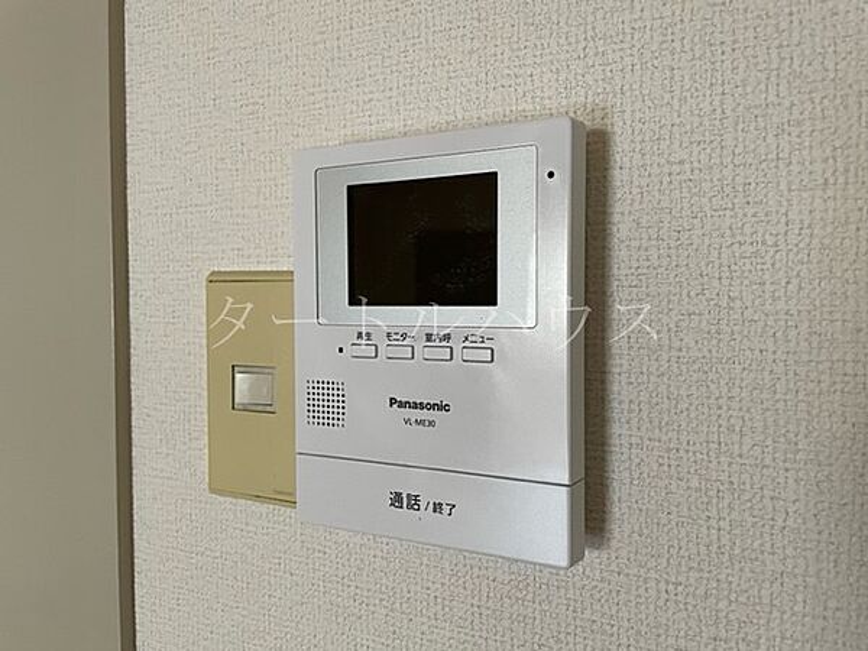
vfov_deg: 53.1
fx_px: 652
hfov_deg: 67.3
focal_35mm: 26
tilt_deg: -2.1
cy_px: 326
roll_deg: +0.7
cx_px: 434
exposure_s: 1/60
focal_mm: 4.2
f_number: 1.6
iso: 250
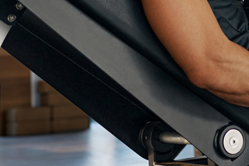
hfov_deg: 16.5
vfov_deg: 11.0
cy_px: -66
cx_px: 255
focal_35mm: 121
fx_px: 837
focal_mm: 35
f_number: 2
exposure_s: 1/250
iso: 640
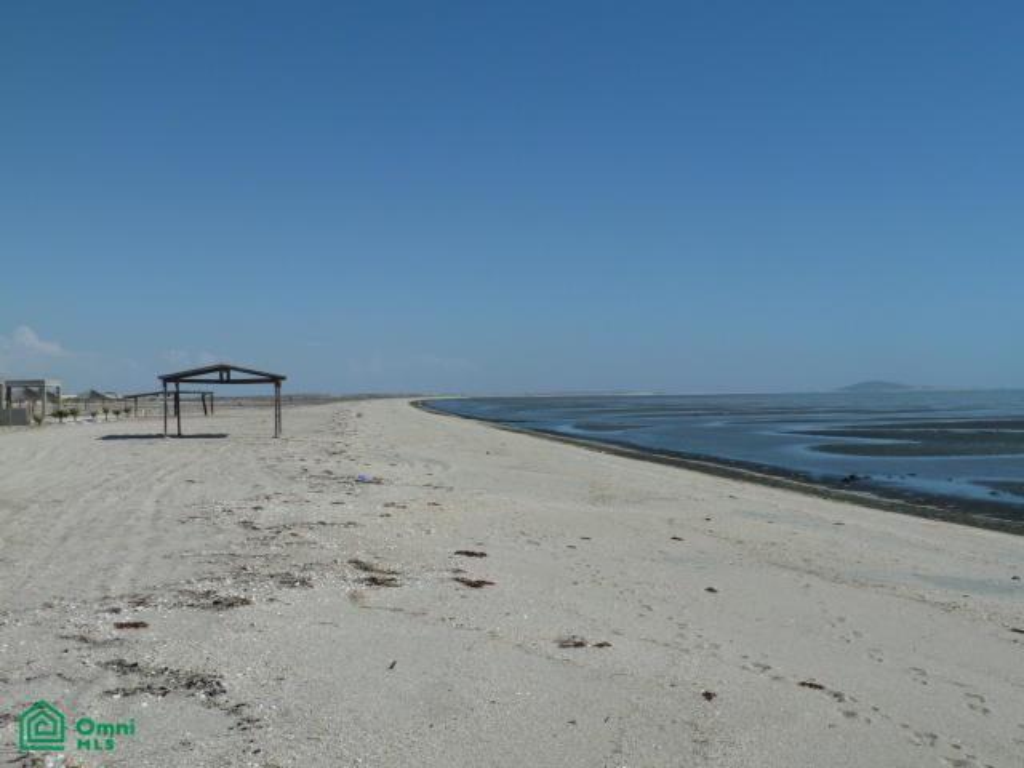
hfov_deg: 46.8
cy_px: 384
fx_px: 1183
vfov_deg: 36.0
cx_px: 512
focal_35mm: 40
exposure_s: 1/800
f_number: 5.6
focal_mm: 6.5
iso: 80
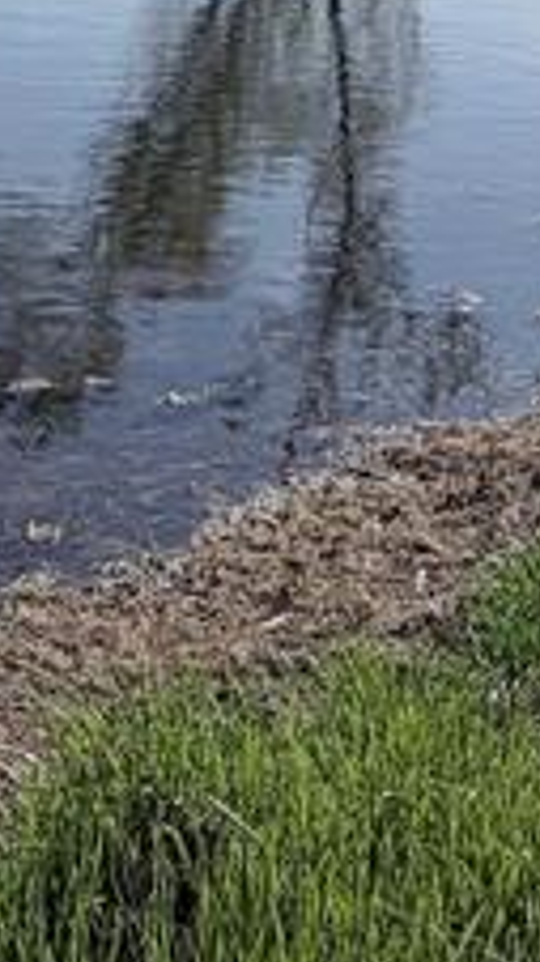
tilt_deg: +3.6
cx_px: 225
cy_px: -332
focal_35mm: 69
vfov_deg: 25.6
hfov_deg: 17.5
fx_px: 1758
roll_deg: -0.9
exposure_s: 1/2320
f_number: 2.2
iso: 20
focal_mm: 2.22
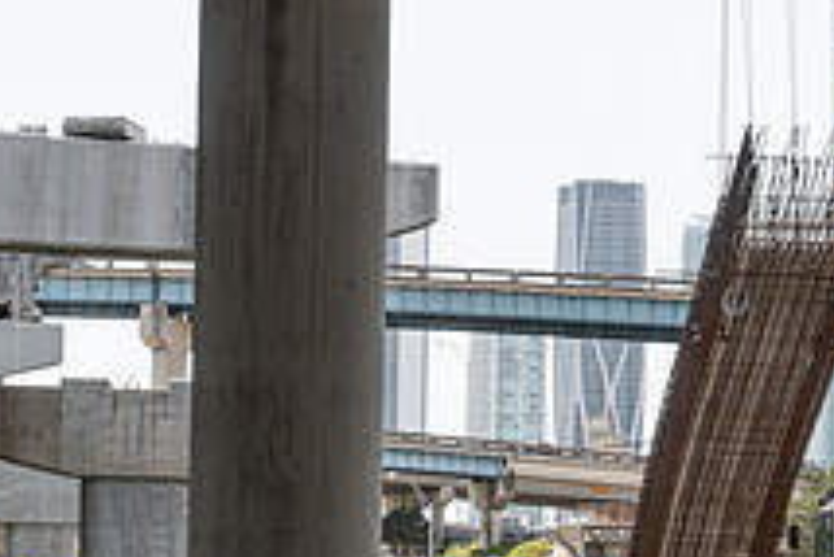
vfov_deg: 9.2
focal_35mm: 149
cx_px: 526
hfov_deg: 13.8
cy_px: 337
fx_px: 3454
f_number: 7.1
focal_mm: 20.05
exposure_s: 1/250
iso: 125
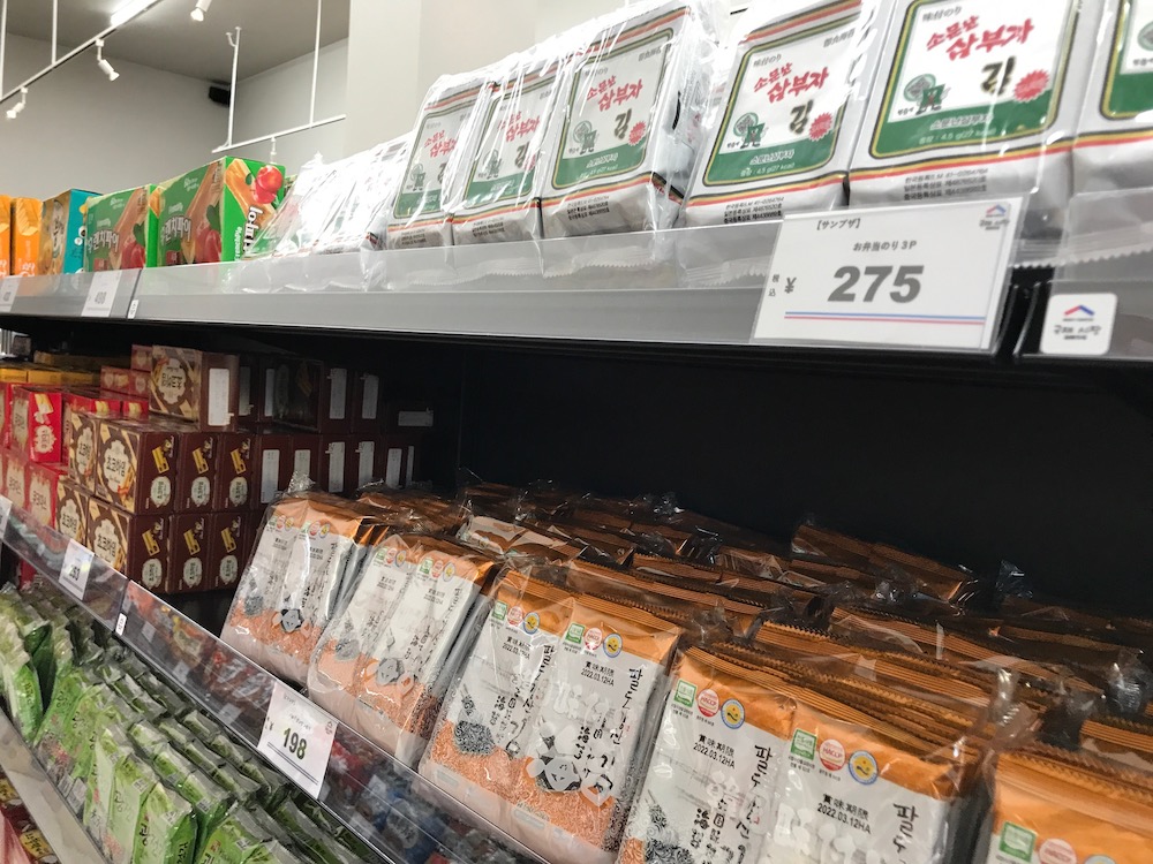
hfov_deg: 63.4
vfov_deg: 49.7
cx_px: 576
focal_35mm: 28
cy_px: 432
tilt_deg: -4.5
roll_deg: -3.0
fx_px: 933
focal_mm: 3.99
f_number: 1.8
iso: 25
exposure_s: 1/30
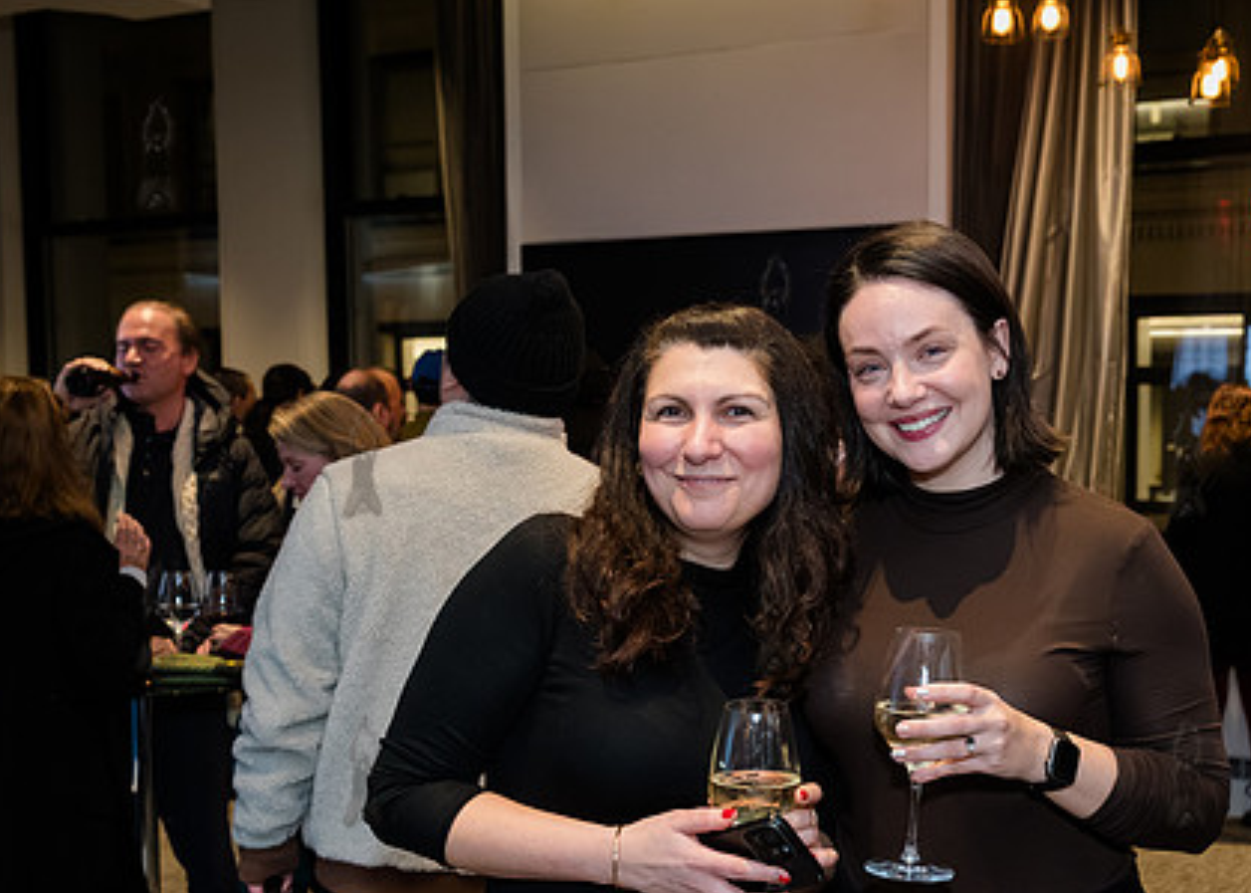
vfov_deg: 26.0
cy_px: 612
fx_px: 1918
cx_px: 774
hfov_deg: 35.9
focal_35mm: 54
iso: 6400
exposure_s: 1/200
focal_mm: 35
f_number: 5
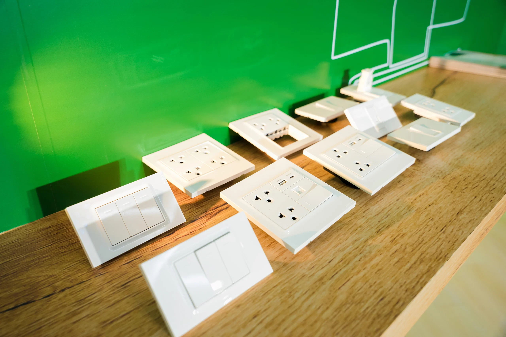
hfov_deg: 63.3
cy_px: 168
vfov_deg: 44.7
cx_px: 253
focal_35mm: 29
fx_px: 410
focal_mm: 29.2
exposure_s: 1/160
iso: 800
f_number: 4
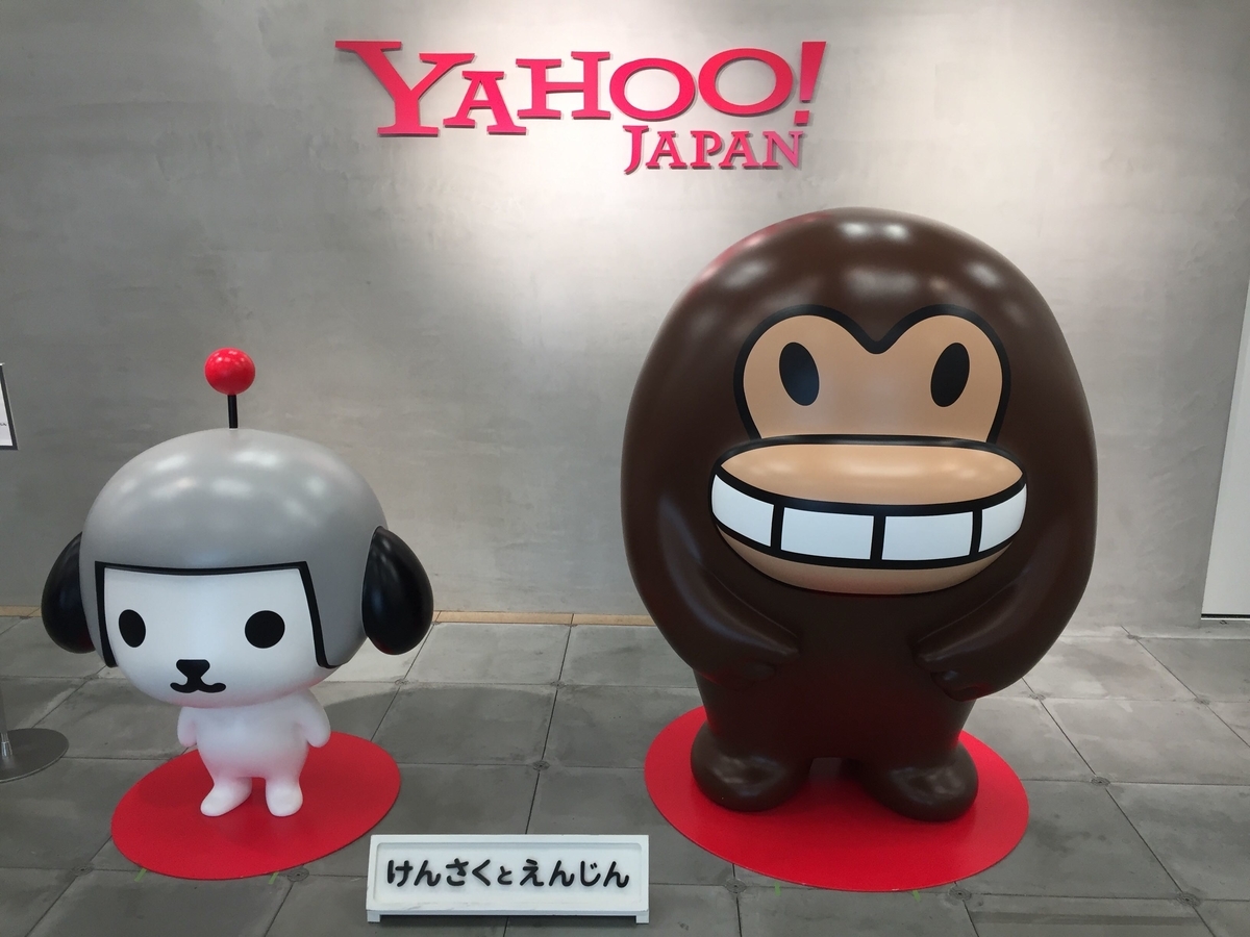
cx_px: 625
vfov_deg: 48.2
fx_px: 1047
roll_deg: -0.9
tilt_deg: -13.9
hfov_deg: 61.7
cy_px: 468
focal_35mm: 29
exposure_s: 1/40
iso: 32
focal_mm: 4.15
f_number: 2.2
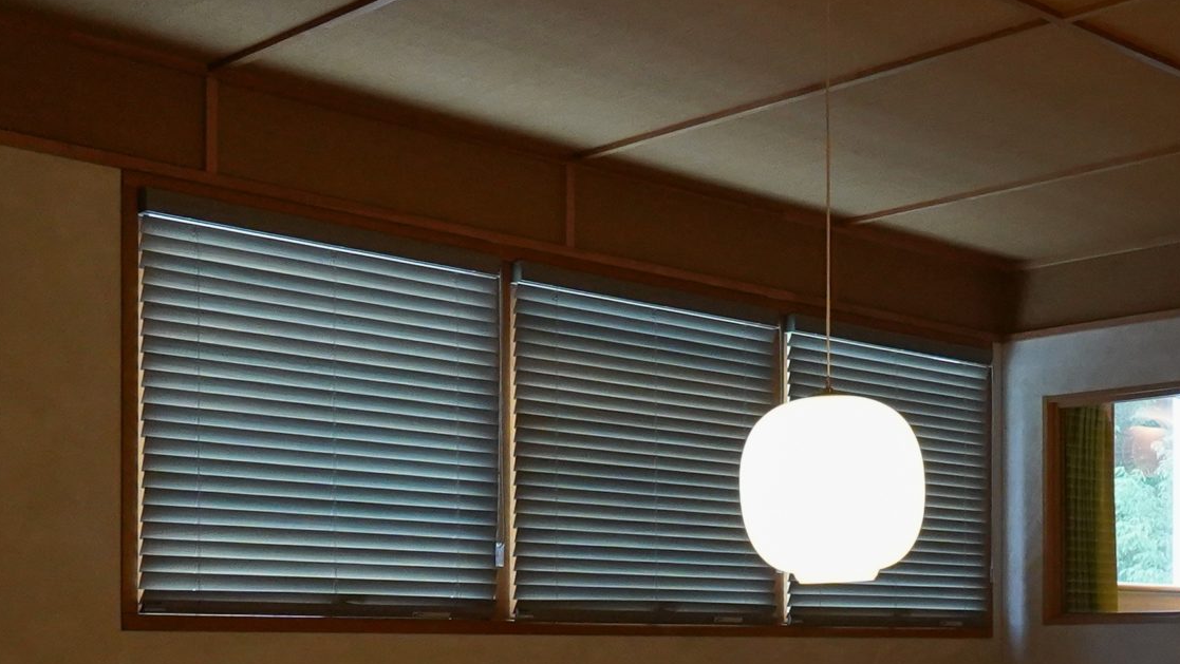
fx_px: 1878
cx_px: 888
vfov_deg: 19.0
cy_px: 777
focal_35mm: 60
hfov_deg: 34.1
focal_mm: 17
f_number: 8
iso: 2500
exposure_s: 1/20
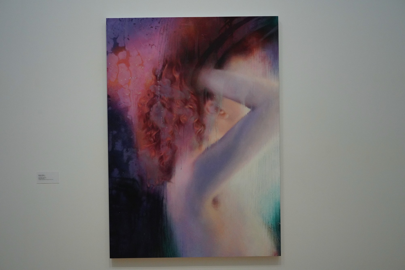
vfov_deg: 38.9
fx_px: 383
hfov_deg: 55.8
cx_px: 202
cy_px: 135
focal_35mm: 34
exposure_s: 1/100
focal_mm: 34
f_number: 9
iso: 6400
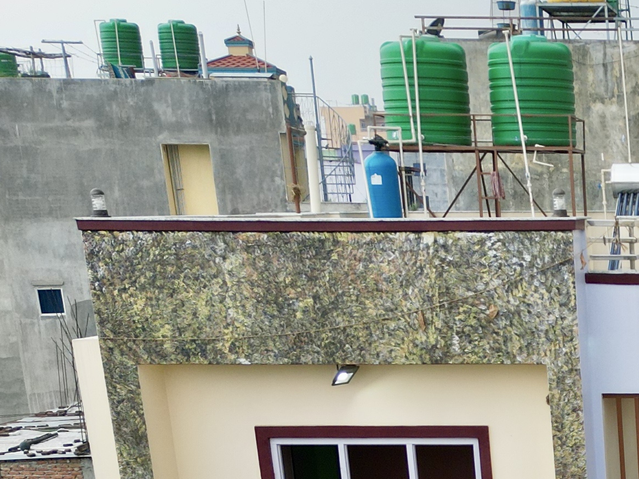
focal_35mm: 83
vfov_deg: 16.2
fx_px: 1532
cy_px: 718
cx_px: 820
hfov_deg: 21.4
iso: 140
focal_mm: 6.72
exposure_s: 1/1250
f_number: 1.7
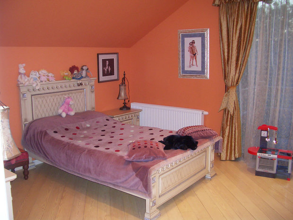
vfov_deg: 40.7
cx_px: 146
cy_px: 110
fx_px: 296
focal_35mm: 35
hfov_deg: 52.6
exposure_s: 1/40
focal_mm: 5.8
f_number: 2.6
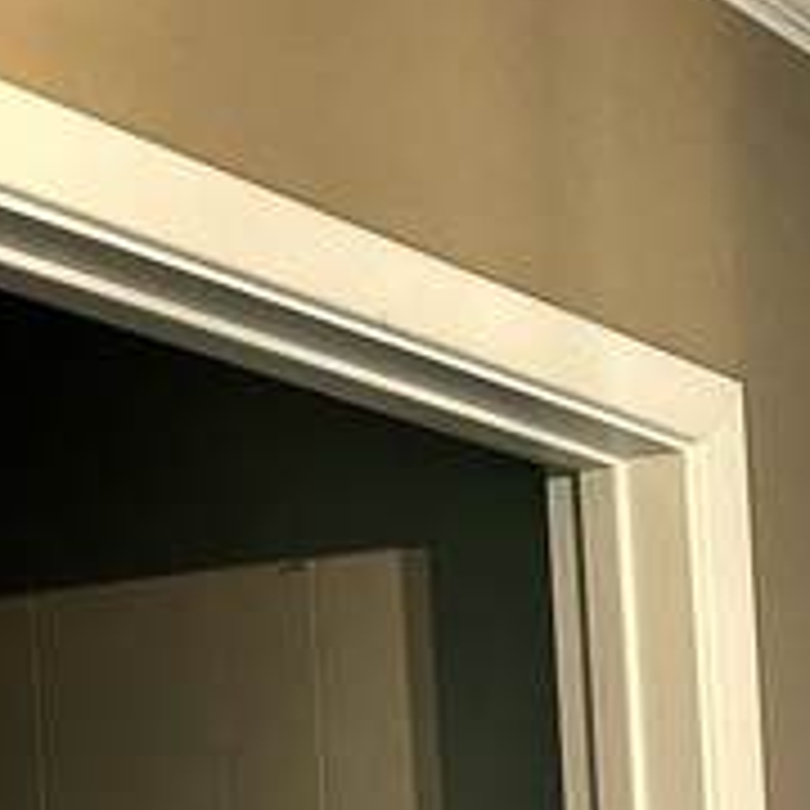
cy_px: 1332
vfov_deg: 14.1
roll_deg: +0.8
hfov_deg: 13.8
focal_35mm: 113
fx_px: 2992
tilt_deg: -2.9
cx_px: 1431
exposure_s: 1/60
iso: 320
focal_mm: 6.86
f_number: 1.78
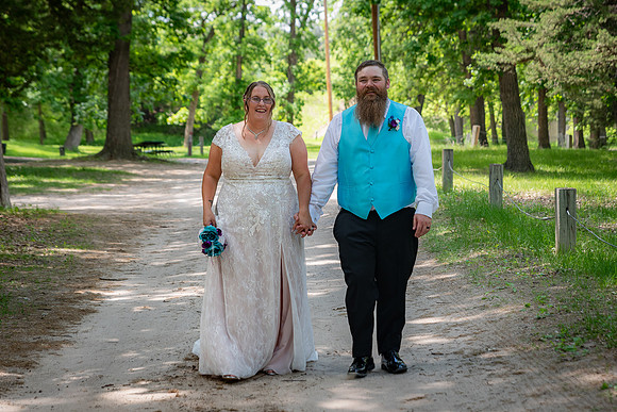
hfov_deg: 22.0
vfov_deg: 14.8
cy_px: 150
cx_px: 346
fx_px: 1584
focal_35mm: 92
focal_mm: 65
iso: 200
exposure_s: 1/160
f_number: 4
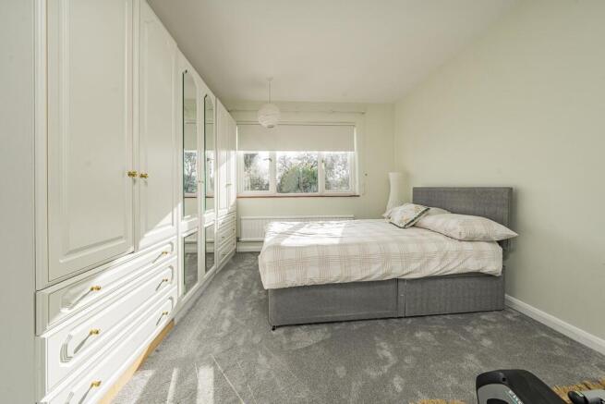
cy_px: 202
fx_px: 202
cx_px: 302
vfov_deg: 90.0
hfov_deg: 112.6
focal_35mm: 12
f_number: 9
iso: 320
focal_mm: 12
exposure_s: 1/200
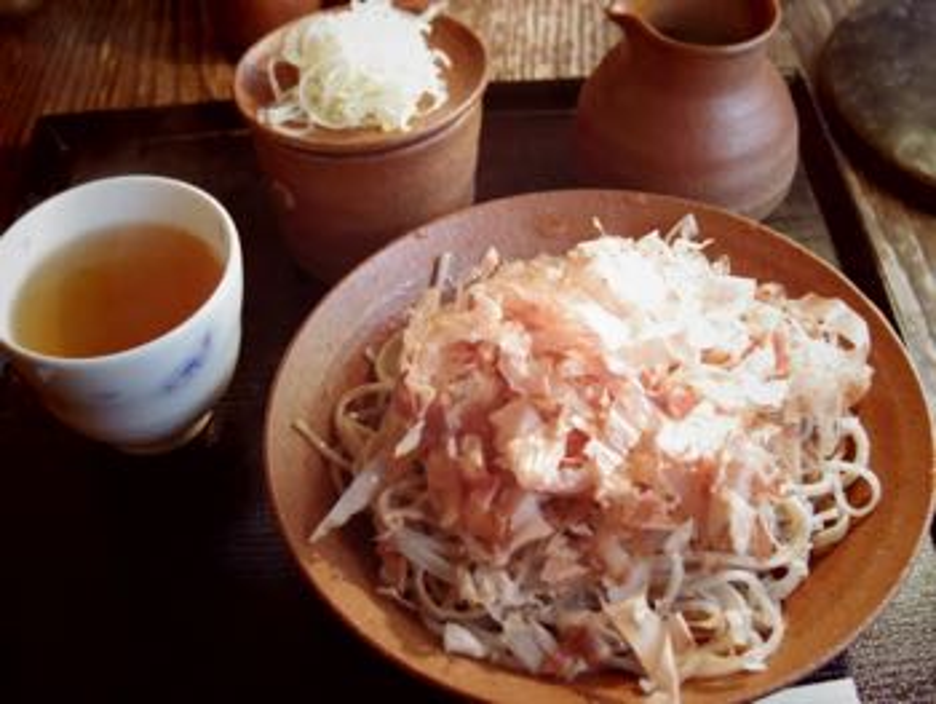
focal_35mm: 47
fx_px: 1272
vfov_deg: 30.9
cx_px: 468
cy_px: 352
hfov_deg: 40.4
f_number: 1.9
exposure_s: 1/125
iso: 1600
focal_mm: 8.5
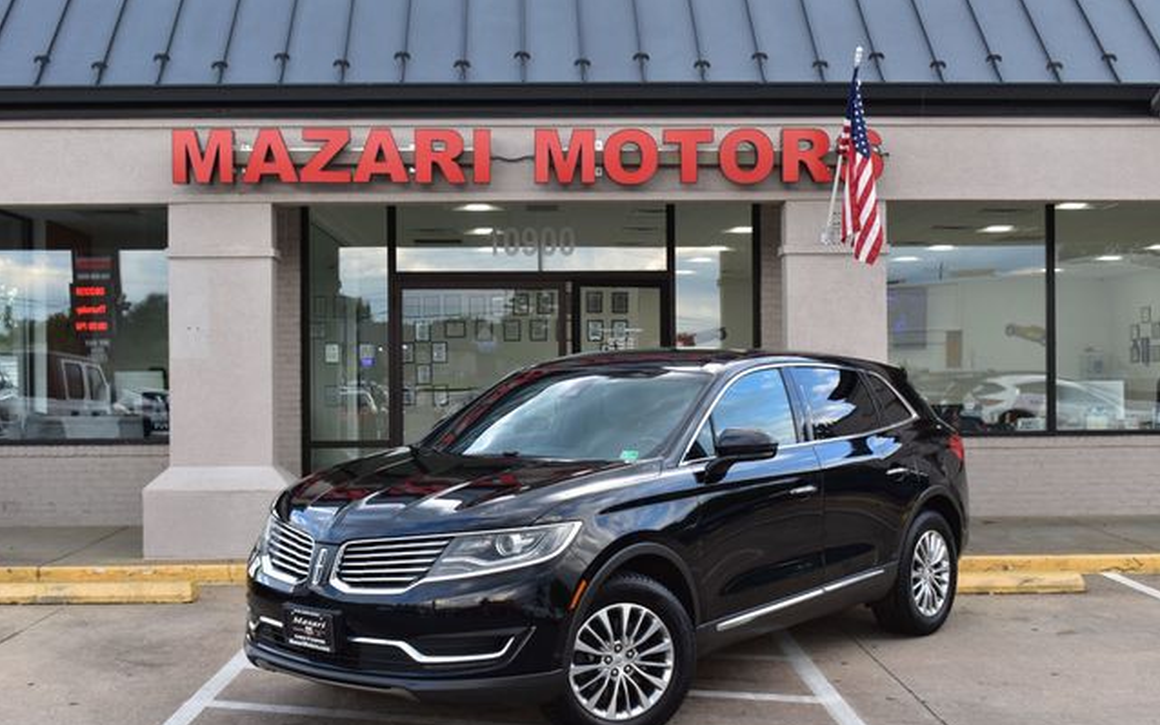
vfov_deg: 28.0
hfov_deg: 43.5
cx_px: 580
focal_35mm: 46
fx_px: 1454
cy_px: 380
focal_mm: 30
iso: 400
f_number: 8
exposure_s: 1/80
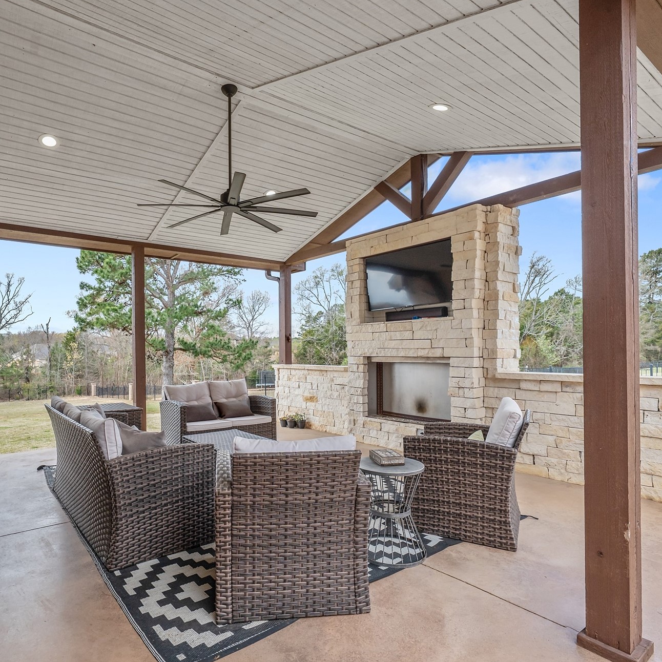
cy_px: 350
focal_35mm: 20
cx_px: 270
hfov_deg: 74.1
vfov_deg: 74.8
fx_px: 433
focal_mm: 14
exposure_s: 1/320
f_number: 8
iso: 800
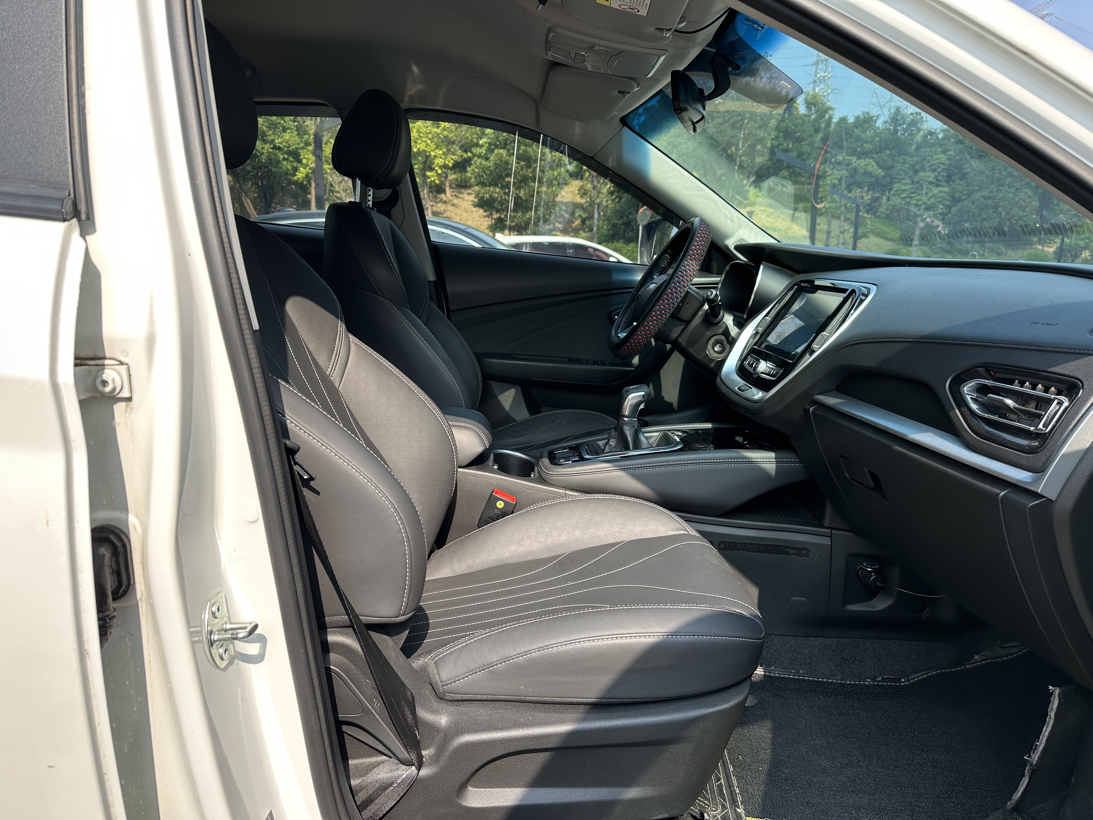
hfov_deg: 71.6
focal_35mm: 24
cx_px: 546
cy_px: 410
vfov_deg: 56.8
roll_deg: -0.4
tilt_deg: -10.5
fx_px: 758
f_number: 1.78
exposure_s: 1/918
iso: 80
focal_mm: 6.86
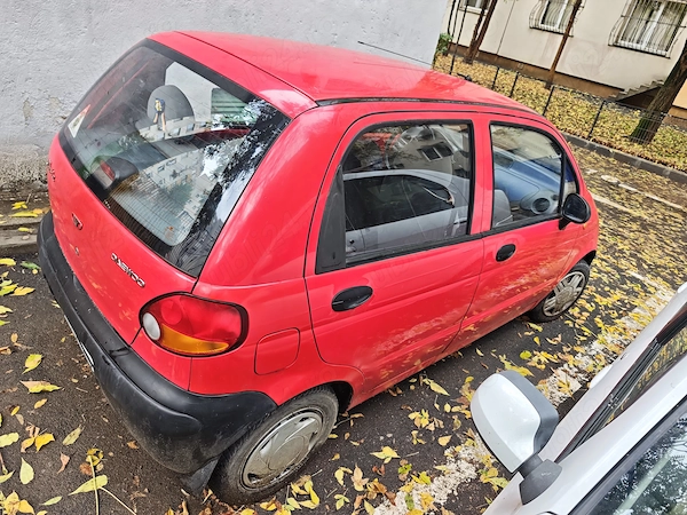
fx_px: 456
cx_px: 344
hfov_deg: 73.9
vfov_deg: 58.9
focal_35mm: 23
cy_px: 258
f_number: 1.62
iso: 50
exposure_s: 1/190
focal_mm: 6.55
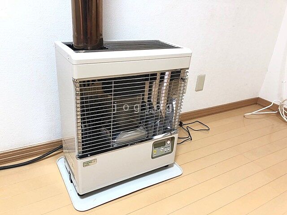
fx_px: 232
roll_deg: -5.7
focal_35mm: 28
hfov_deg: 63.4
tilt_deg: -24.8
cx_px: 144
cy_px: 108
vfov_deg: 49.7
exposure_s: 1/20
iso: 40
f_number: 1.8
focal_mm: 3.99
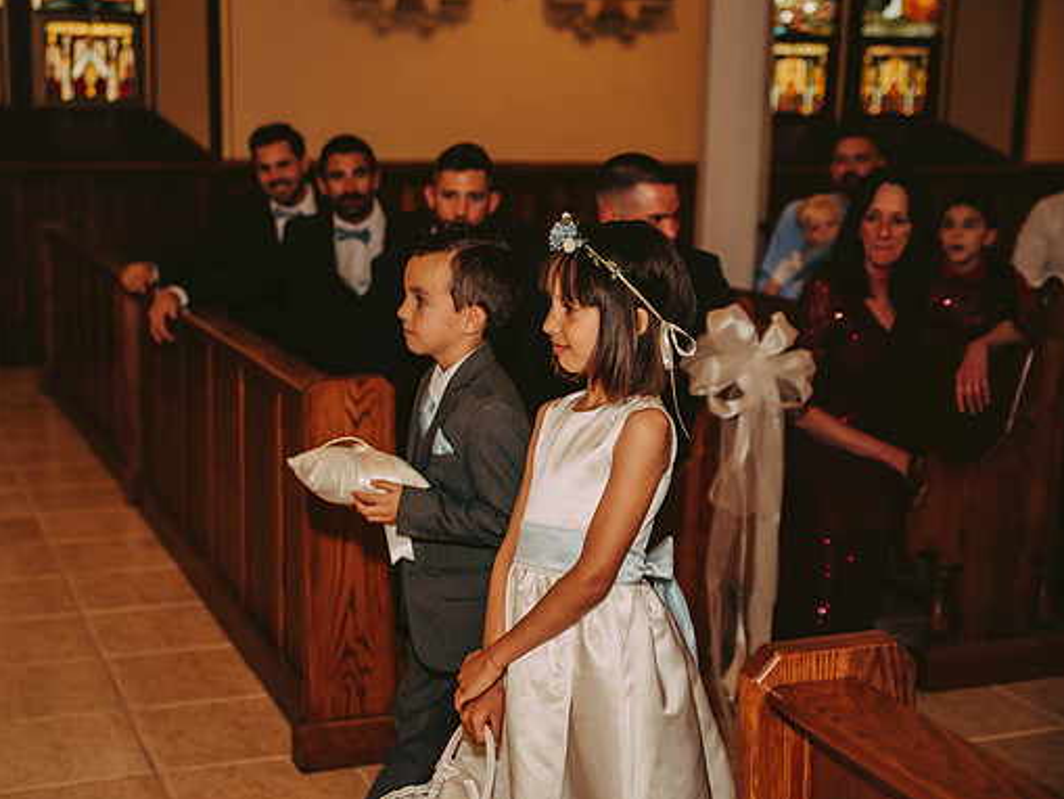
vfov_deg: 25.7
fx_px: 1752
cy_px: 398
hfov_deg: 33.7
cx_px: 466
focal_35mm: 57
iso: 800
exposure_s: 1/100
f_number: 2.8
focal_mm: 52
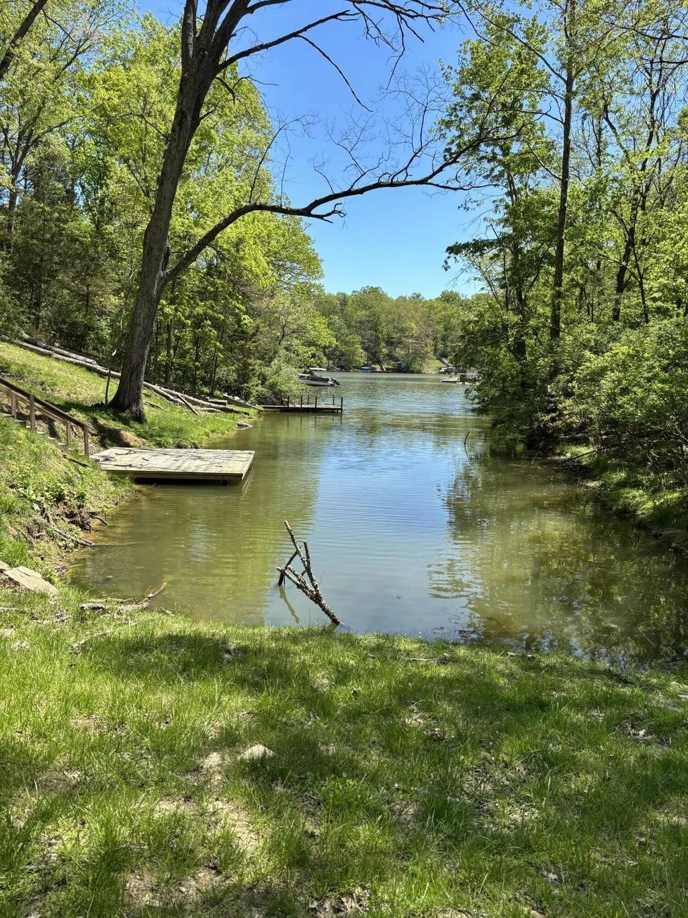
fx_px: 689
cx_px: 344
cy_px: 459
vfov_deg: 67.3
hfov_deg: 53.1
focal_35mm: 26
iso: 50
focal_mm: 5.96
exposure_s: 1/1590
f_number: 1.6
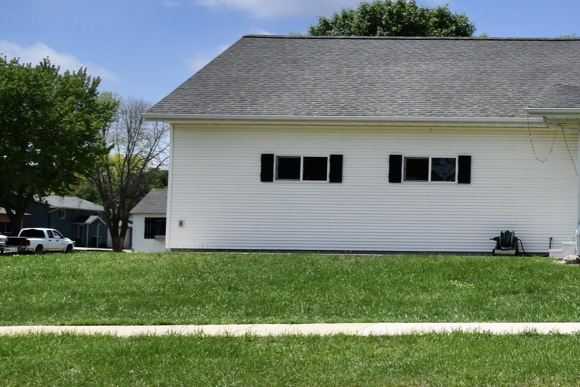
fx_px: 1128
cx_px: 750
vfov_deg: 19.5
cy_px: 173
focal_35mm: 70
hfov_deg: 25.0
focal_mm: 18
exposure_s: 1/400
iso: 200
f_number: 10
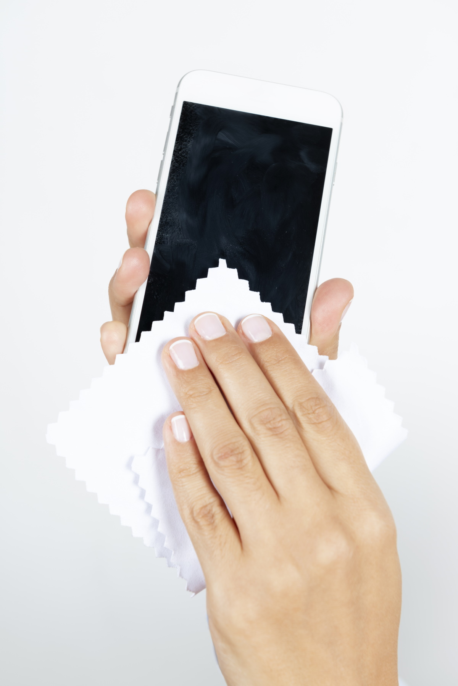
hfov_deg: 19.5
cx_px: 229
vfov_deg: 28.8
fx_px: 1335
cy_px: 343
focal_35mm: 70
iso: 100
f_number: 9
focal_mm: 70
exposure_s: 1/100
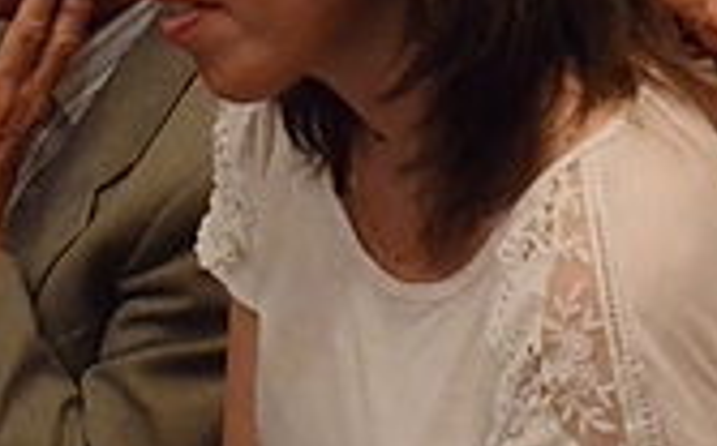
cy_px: -277
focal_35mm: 133
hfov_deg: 14.5
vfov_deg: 9.5
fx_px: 2596
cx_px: 1133
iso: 6400
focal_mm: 22
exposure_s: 1/125
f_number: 3.8
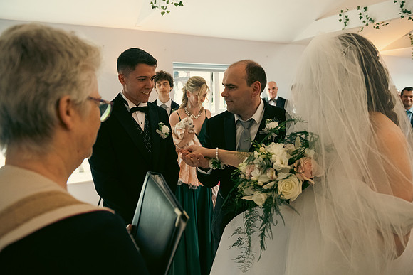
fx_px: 290
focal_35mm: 25
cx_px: 206
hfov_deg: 71.0
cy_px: 138
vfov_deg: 50.9
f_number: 3.5
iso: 1000
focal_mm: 24
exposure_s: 1/160
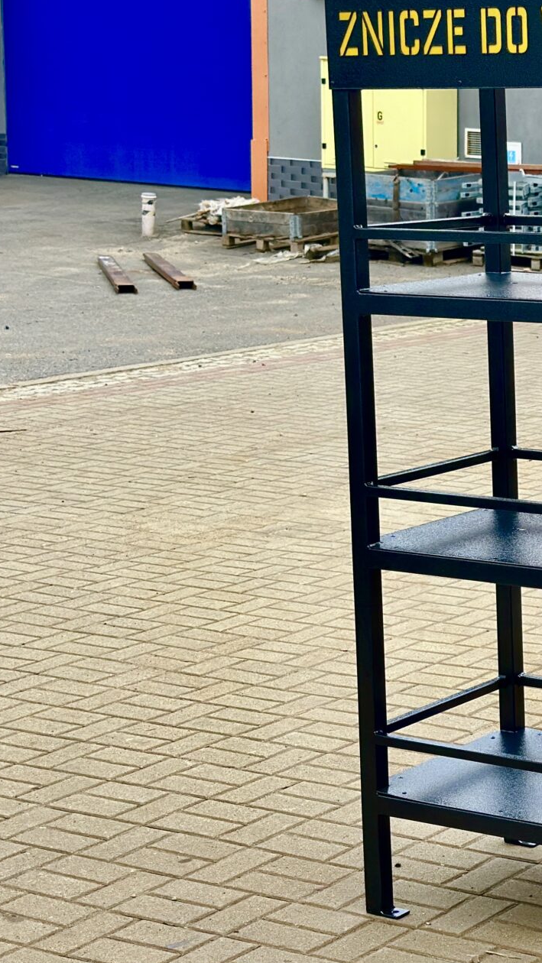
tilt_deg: -10.1
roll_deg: -1.8
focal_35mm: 85
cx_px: 714
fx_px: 2171
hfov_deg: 13.7
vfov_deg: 25.0
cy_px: 444
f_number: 1.78
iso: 80
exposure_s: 1/1414
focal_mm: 6.86
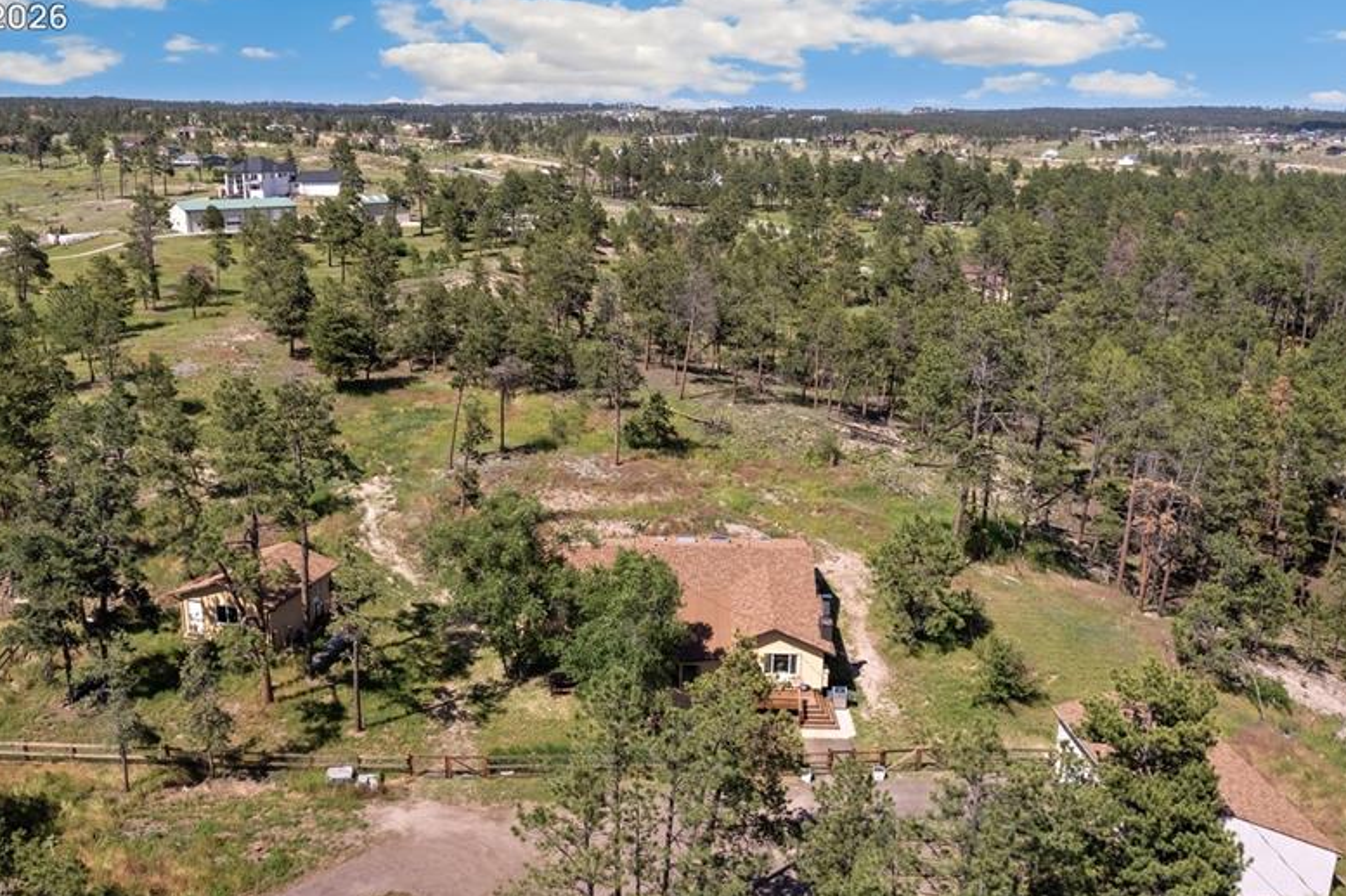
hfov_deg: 63.6
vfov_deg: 44.9
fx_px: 1084
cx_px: 620
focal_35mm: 29
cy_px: 467
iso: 200
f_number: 2.8
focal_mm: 8.38
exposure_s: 1/3200
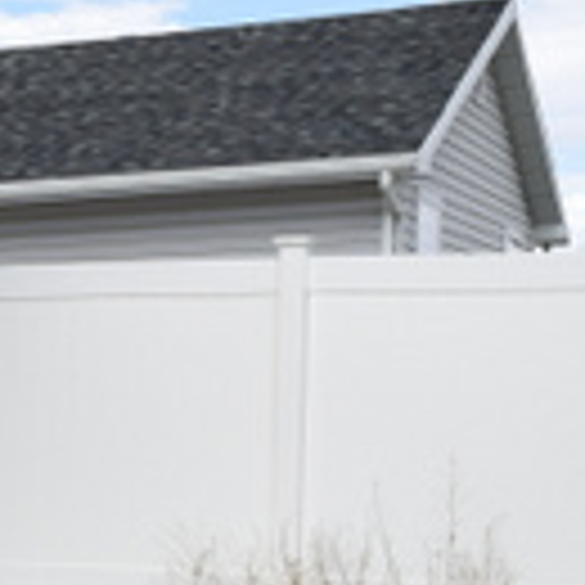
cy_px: 688
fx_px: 2409
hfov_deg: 12.7
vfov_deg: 13.5
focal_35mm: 126
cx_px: -441
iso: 200
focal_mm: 20
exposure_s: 1/320
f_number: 9
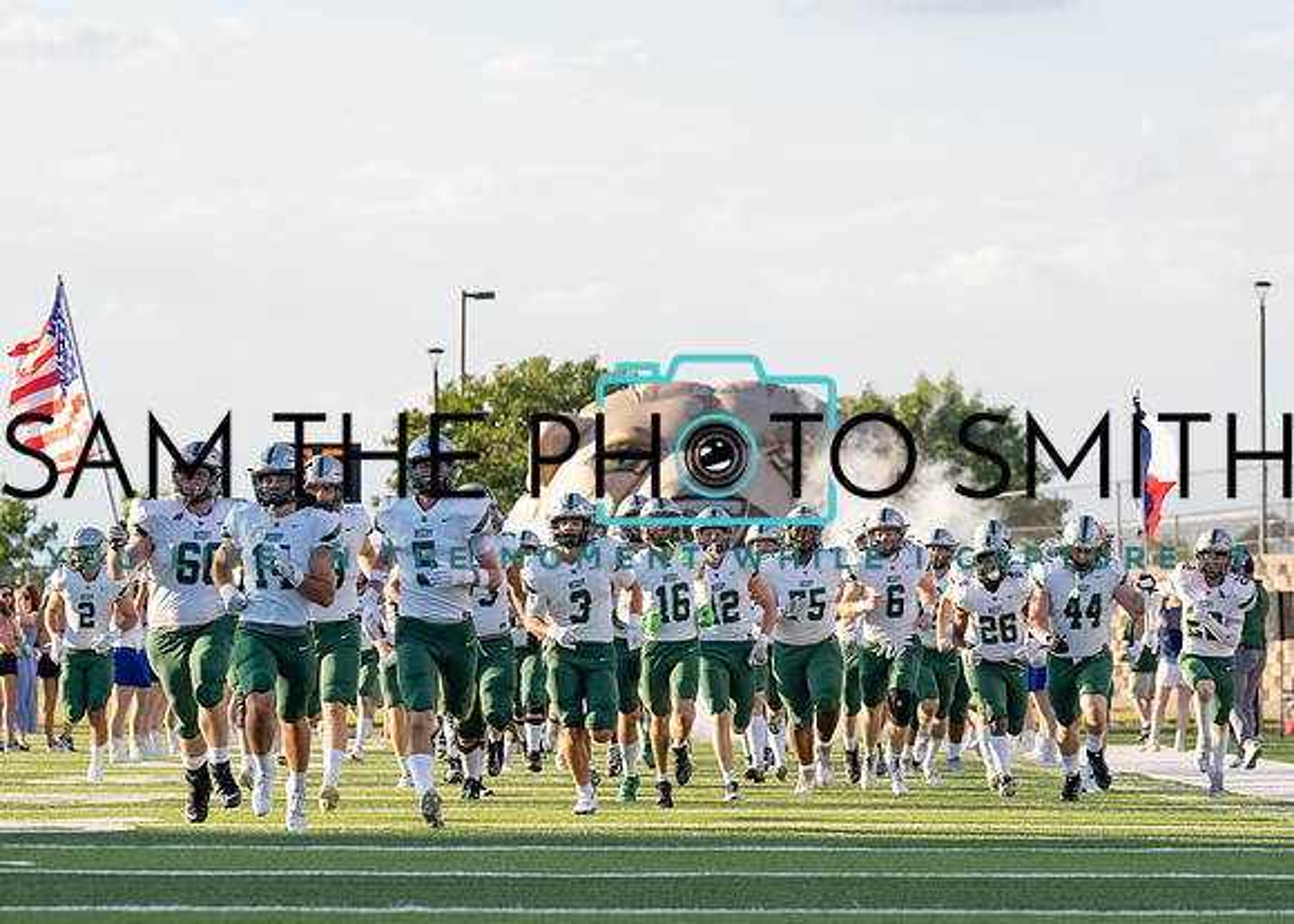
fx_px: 7564
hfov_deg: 9.8
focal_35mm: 206
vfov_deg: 7.0
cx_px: 652
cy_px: 681
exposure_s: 1/1600
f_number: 4
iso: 400
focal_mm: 121
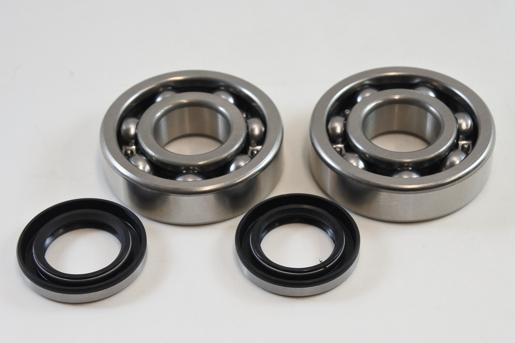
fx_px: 930
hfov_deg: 31.0
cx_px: 258
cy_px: 172
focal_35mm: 65
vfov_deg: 20.9
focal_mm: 24.4
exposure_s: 1/125
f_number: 5.3
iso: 560
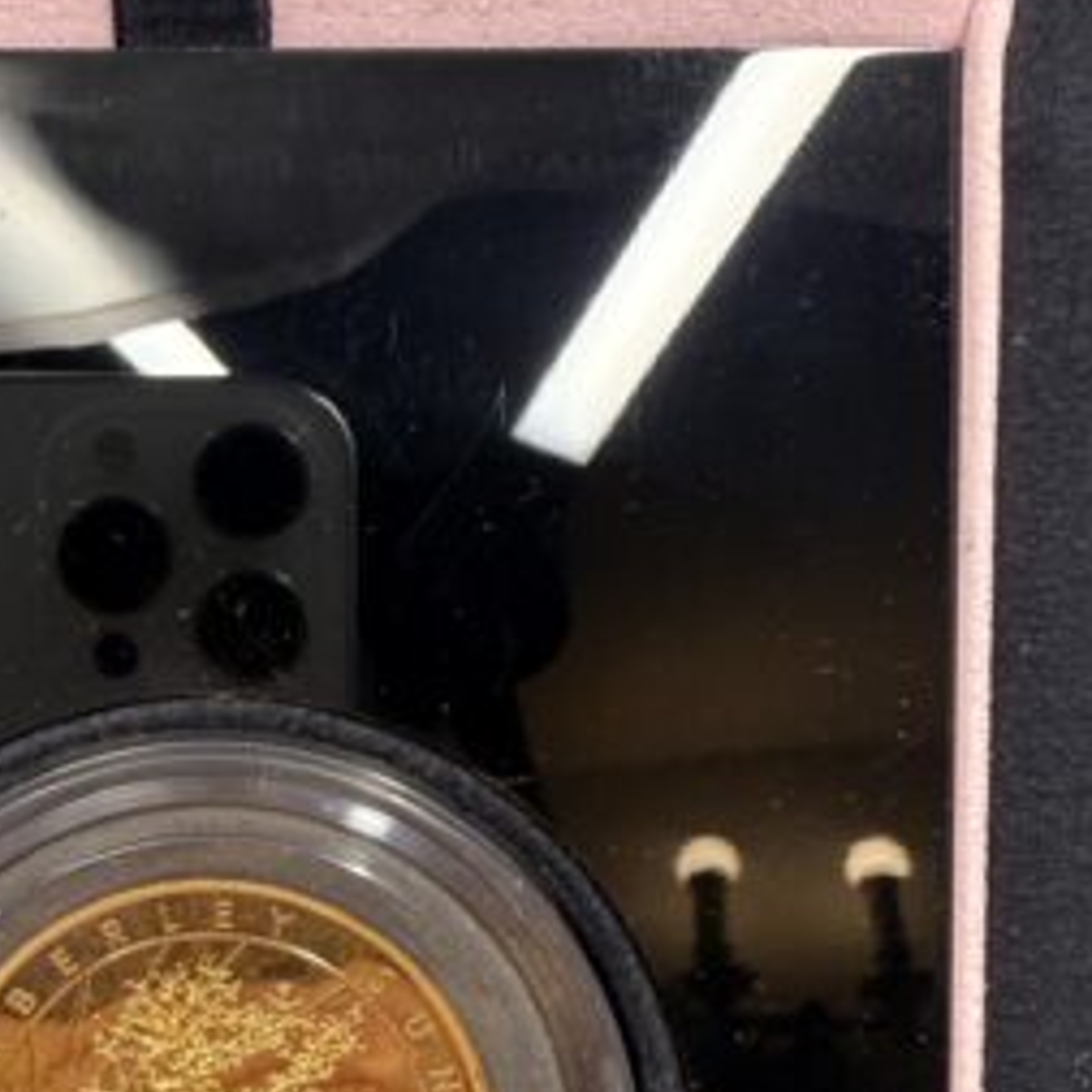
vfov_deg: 25.5
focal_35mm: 67
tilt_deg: -46.3
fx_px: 2391
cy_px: 777
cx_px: 259
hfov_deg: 25.4
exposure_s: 1/101
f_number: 2.2
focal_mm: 2.22
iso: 64
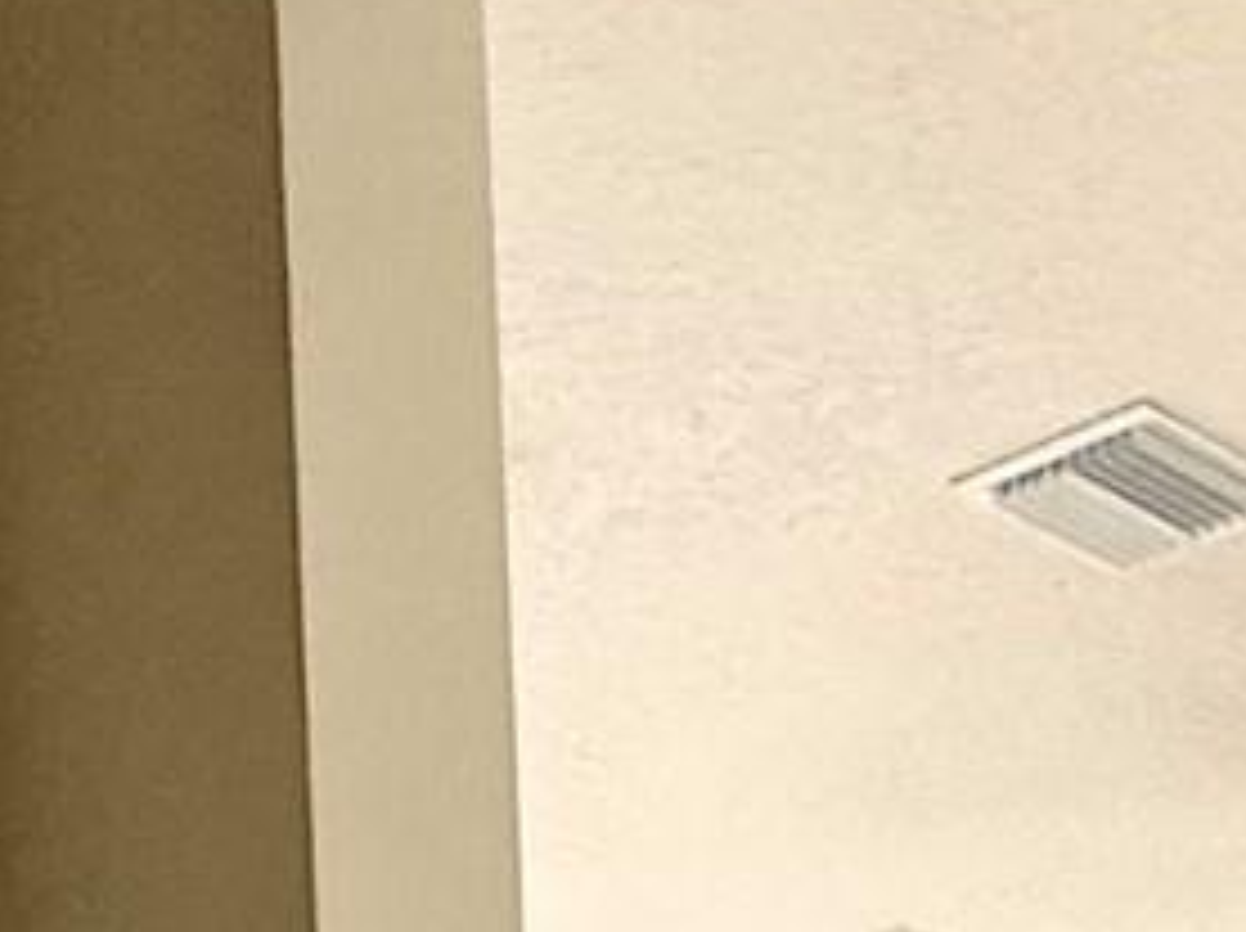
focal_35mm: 81
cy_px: 2134
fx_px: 2912
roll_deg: +0.1
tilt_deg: -5.2
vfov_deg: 13.8
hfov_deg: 23.0
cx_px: 1291
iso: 160
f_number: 2.2
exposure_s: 1/99
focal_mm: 2.22
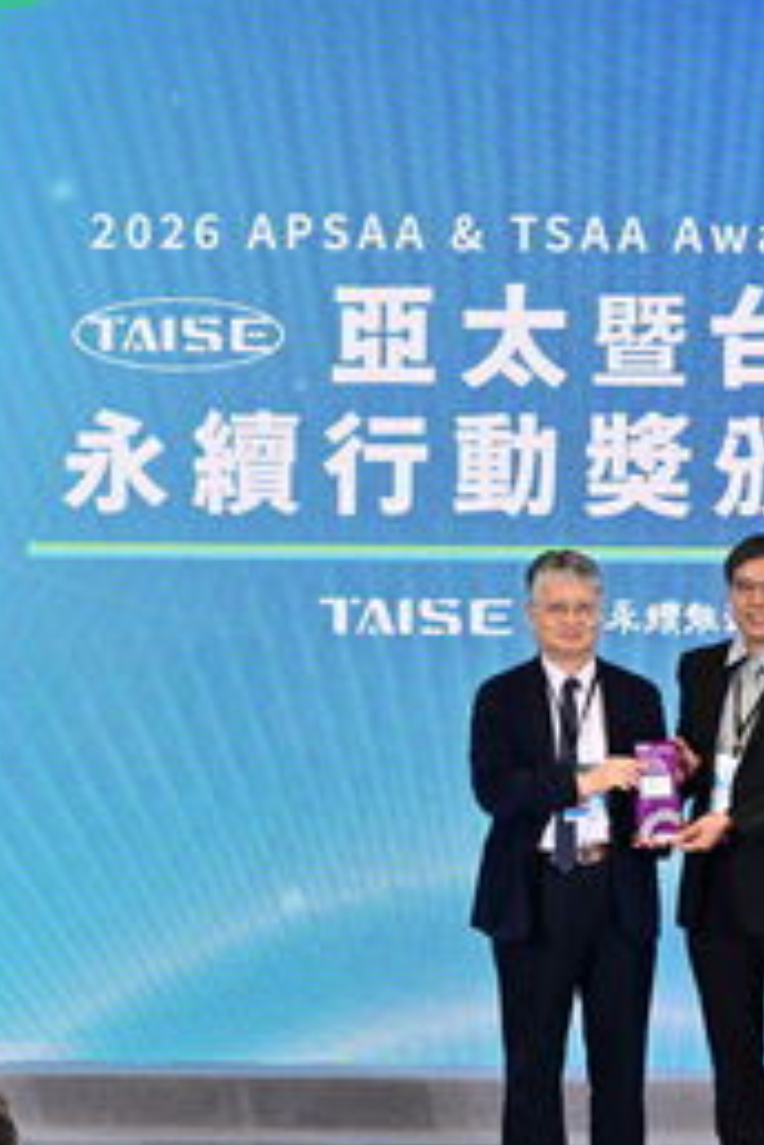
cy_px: 604
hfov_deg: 8.4
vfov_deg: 12.6
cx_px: 657
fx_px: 5188
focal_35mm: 163
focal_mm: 70
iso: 1600
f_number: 7.1
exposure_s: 1/125
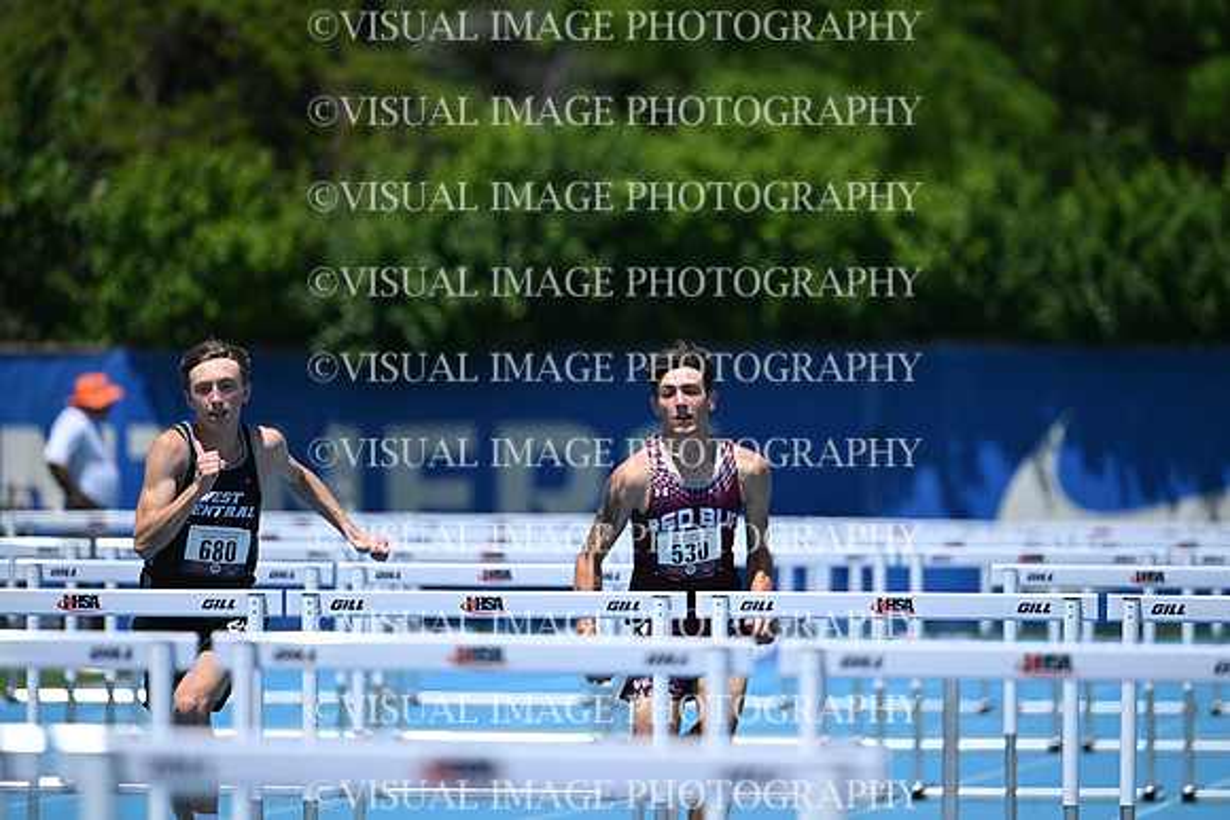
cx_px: 615
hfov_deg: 5.2
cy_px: 410
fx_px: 13669
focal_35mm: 400
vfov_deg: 3.4
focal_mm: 400
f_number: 4.5
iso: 320
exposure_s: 1/3200
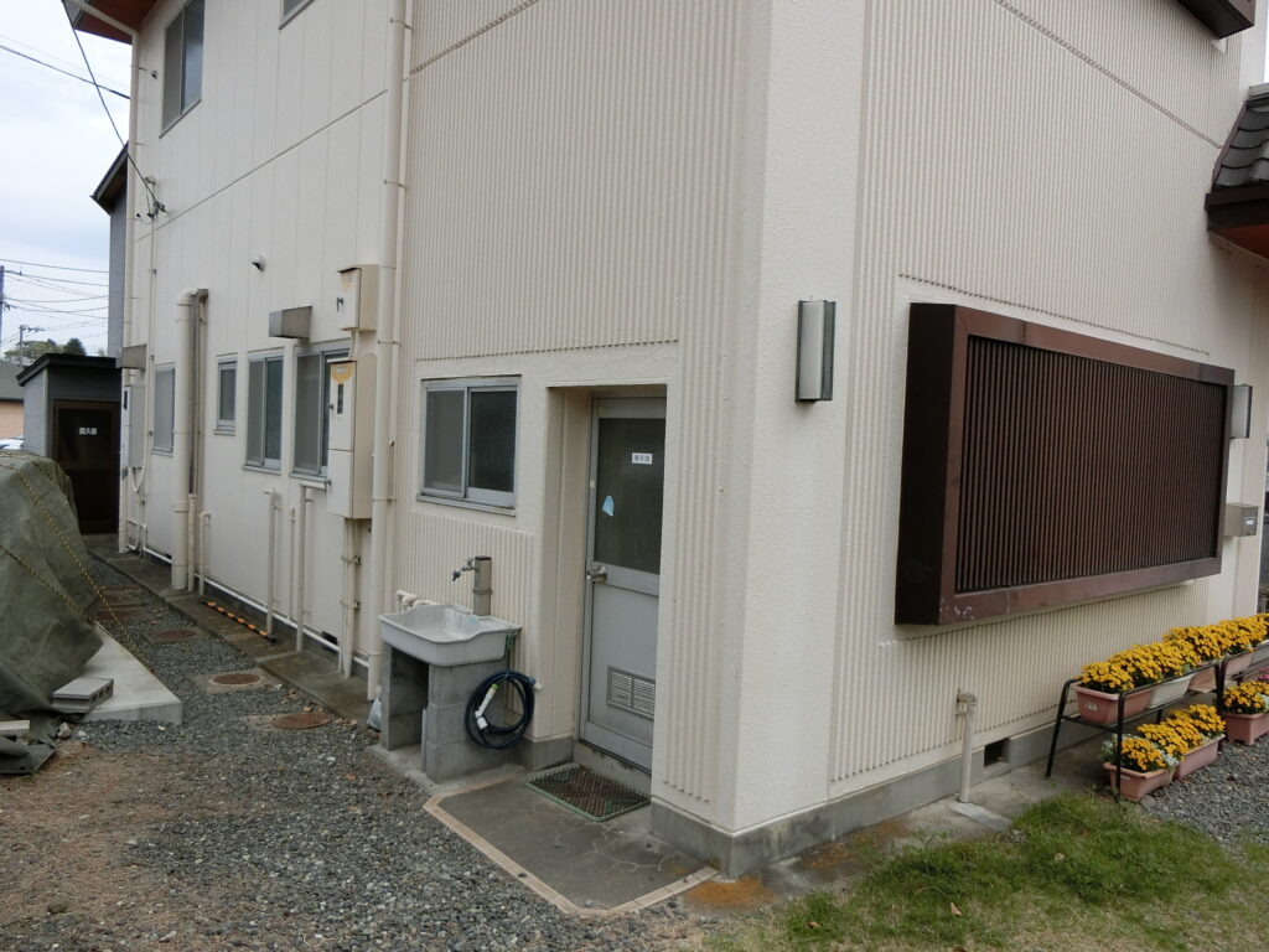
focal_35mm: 25
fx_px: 916
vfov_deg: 54.9
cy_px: 476
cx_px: 634
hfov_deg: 69.4
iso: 100
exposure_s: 1/1000
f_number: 3.5
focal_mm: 4.5
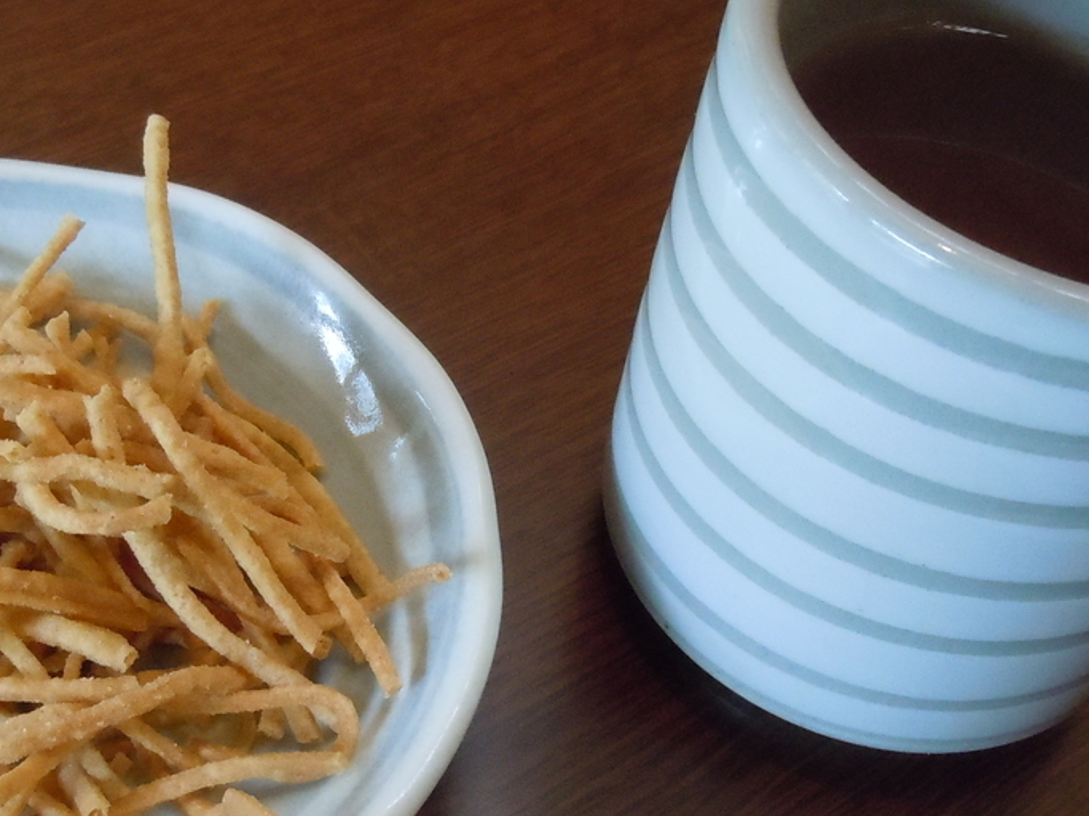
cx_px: 365
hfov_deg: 33.0
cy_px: 473
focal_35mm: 58
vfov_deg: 25.2
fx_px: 1824
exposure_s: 1/80
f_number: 4
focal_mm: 5.9
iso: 800
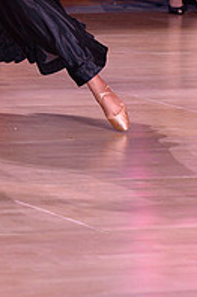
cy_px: -59
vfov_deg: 5.6
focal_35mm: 368
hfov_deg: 3.7
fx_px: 3026
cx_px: -91
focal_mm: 125
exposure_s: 1/250
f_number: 4.5
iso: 2000
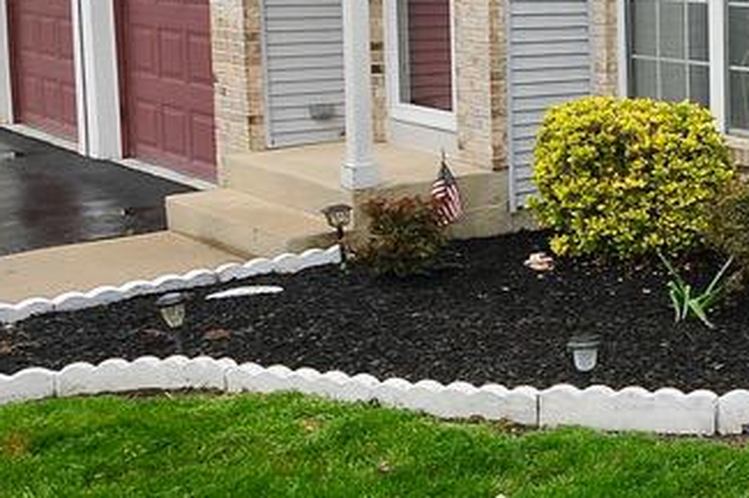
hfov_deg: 26.3
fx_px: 1226
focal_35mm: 59
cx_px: 1079
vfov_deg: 22.4
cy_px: 44
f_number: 8
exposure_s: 1/250
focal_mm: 10
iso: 200
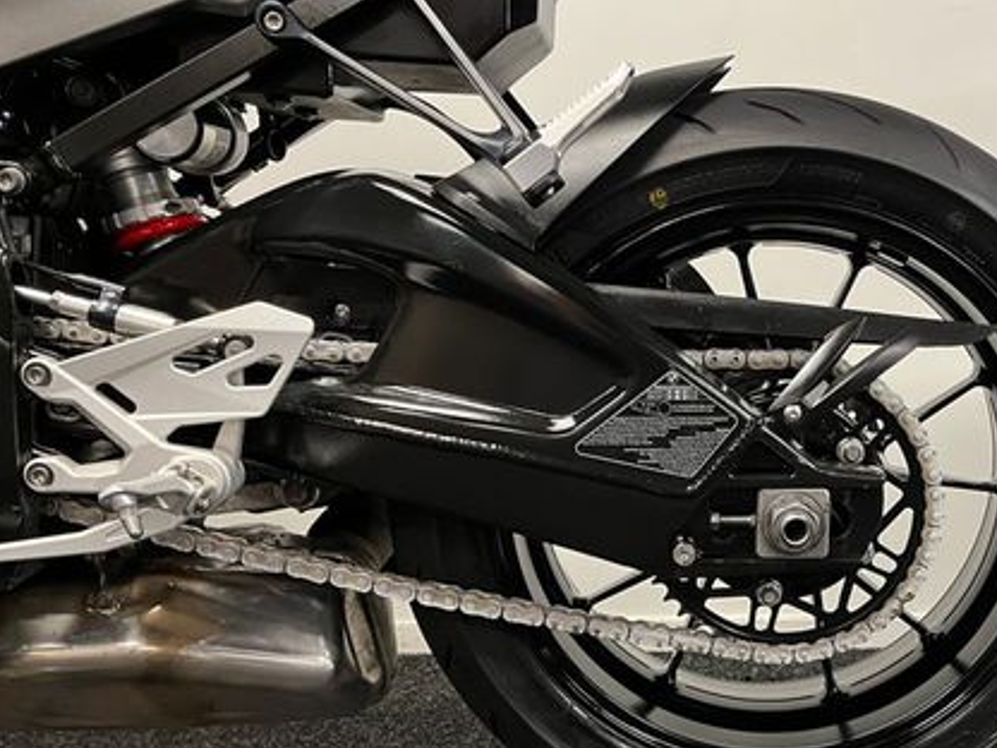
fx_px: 1152
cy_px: 460
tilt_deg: -6.8
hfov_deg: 45.0
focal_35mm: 40
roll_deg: -0.1
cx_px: 762
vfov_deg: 35.8
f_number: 1.6
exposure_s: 1/50
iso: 200
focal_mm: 5.1
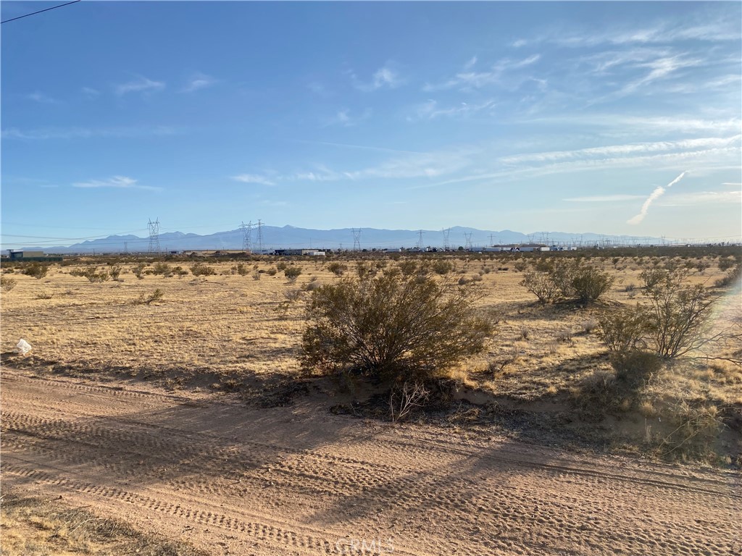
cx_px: 371
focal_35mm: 26
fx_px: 557
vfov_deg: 53.1
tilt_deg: -1.9
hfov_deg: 67.3
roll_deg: +1.0
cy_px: 278
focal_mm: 4.25
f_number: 1.8
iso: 32
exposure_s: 1/4444
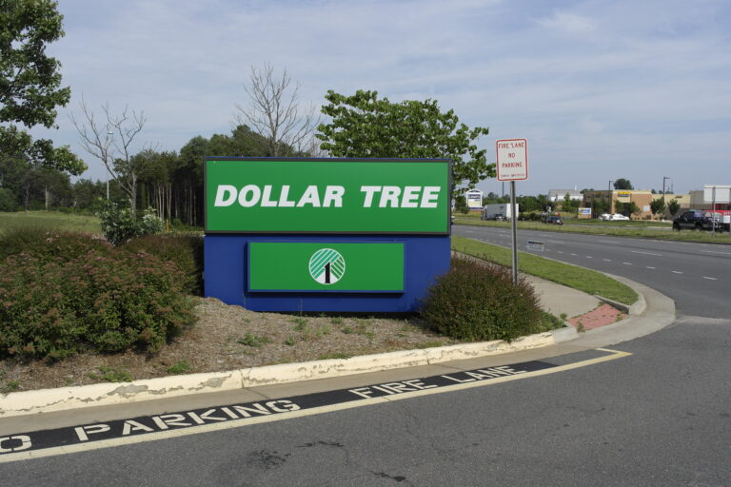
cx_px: 366
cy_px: 244
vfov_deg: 43.6
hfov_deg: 61.9
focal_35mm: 30
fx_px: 609
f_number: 7.1
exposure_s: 1/400
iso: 100
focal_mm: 20
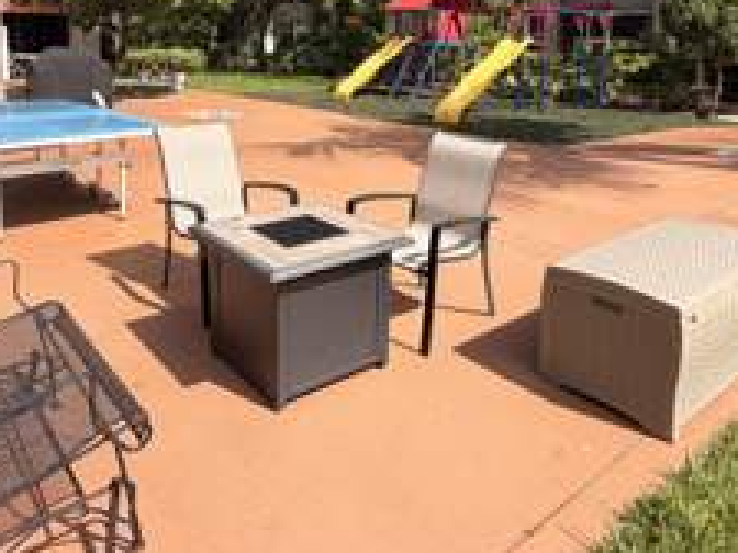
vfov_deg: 44.8
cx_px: 349
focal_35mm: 30
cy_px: 120
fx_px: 640
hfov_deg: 59.9
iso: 25
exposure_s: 1/770
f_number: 2.2
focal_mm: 2.22
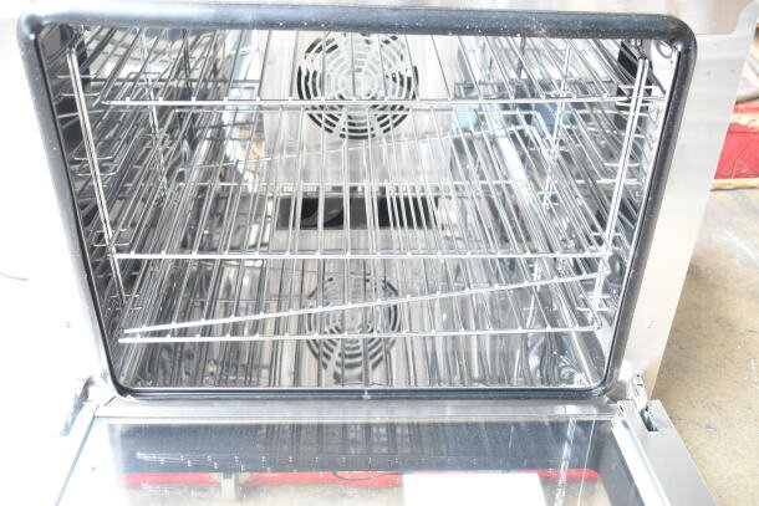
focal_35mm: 36
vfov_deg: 36.9
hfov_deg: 53.1
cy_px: 253
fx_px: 759
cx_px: 380
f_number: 4.5
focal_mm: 24
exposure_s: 1/80
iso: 1600
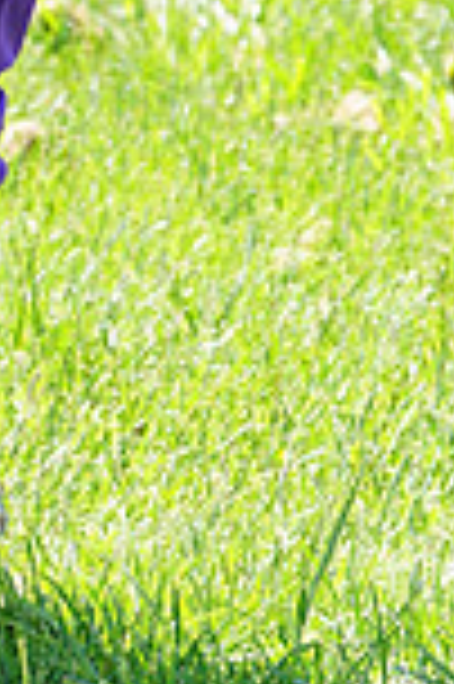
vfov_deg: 2.7
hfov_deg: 1.8
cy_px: -468
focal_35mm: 750
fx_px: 14219
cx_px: -202
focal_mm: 196
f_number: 9
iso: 200
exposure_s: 1/160
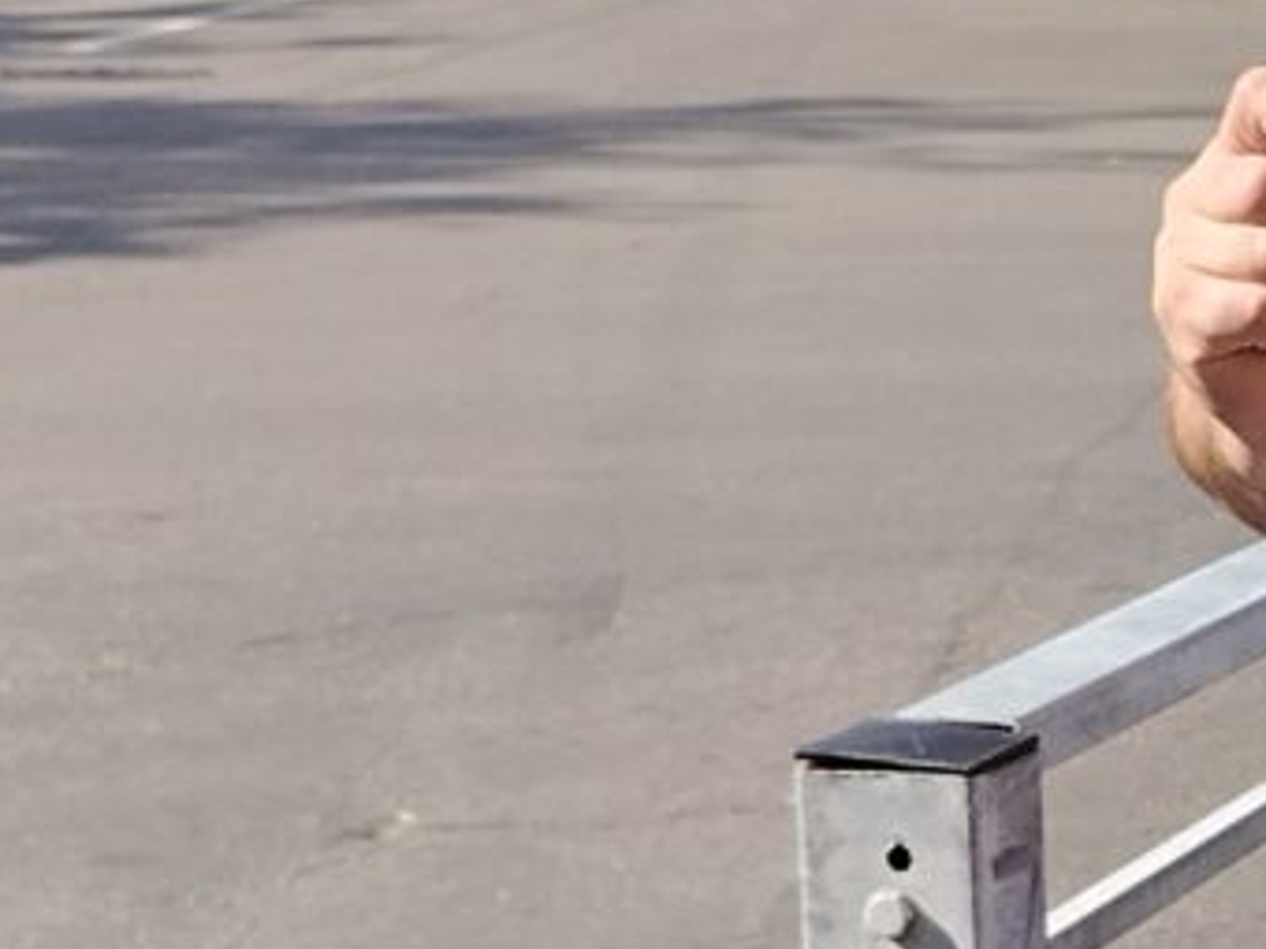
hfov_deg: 12.0
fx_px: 5888
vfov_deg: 9.2
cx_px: 1482
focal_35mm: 161
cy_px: 236
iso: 100
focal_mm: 5.25
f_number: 1.75
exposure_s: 1/798
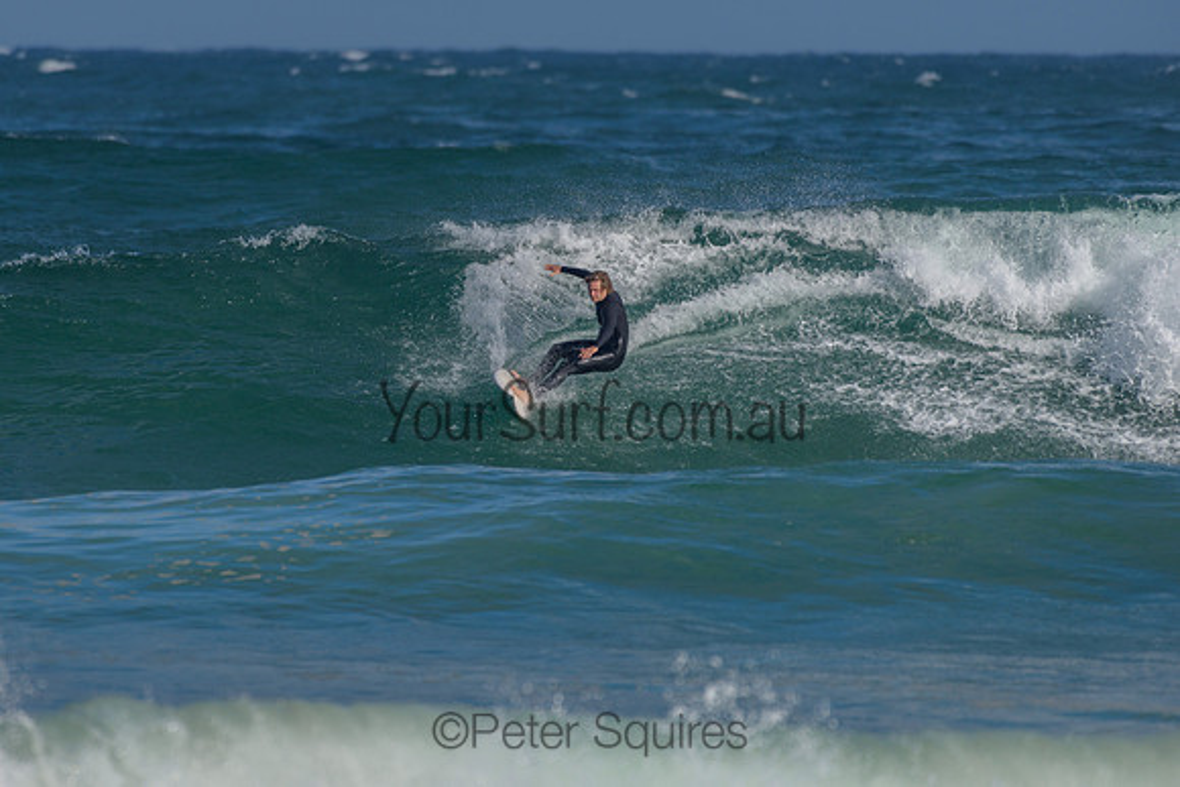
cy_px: 310
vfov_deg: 2.2
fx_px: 20082
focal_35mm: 613
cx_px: 460
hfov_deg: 3.4
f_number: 5.6
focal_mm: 500
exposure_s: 1/2000
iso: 125
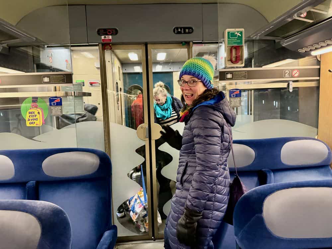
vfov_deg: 56.8
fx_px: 230
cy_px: 124
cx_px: 166
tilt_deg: -0.7
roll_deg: +2.1
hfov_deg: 71.6
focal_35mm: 24
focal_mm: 6.76
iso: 1000
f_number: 1.78
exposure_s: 1/35
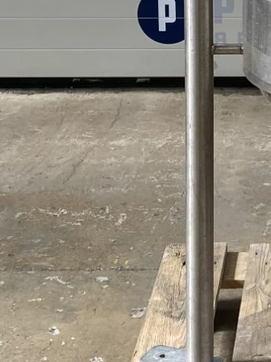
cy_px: -48
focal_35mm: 116
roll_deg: +0.7
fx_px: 1211
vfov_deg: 16.4
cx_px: 370
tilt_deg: -10.4
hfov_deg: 12.3
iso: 32
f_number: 1.8
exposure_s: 1/133
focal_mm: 4.25
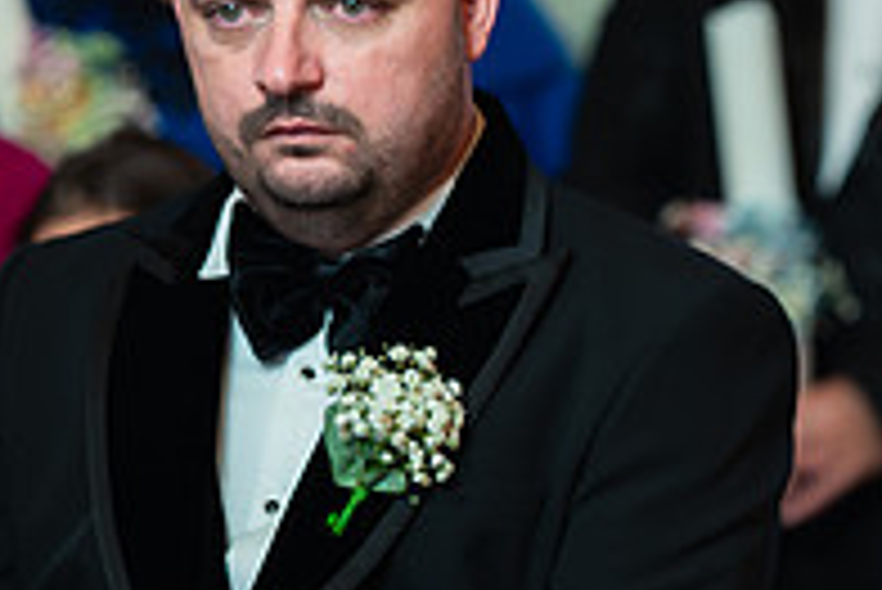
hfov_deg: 8.1
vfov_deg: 5.5
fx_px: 6154
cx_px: 1012
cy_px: 468
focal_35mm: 251
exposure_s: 1/250
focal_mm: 85
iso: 1600
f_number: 1.8
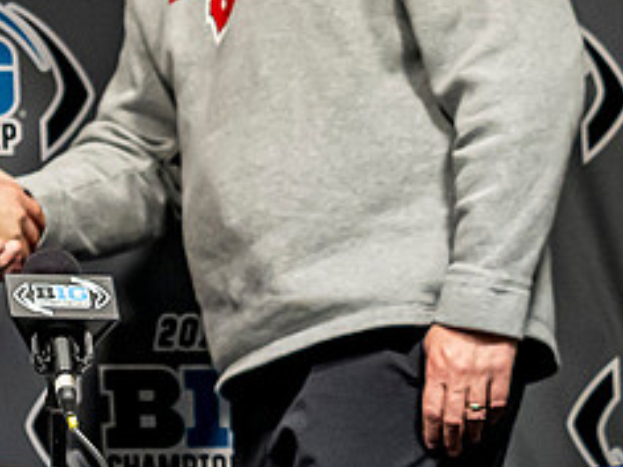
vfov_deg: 3.5
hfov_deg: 4.6
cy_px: -49
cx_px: -57
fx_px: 7739
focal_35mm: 430
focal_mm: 55
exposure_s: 1/200
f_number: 2.8
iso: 1600
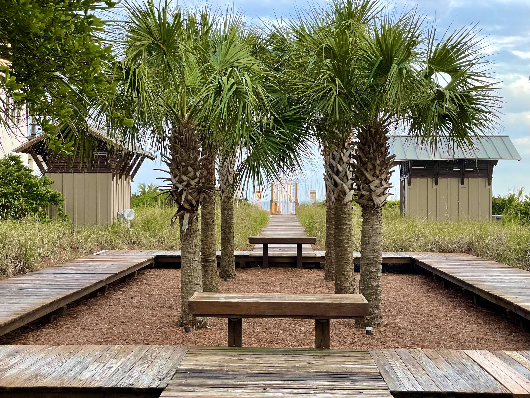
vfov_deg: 28.0
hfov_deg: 36.8
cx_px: 265
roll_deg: +0.1
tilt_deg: +0.3
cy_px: 199
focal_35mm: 52
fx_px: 796
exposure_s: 1/121
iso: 160
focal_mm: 6
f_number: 2
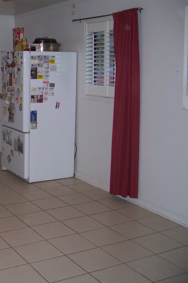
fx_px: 407
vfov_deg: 38.2
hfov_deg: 24.9
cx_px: 6
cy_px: 141
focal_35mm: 52
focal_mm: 7.8
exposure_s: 1/60
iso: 200
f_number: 2.8
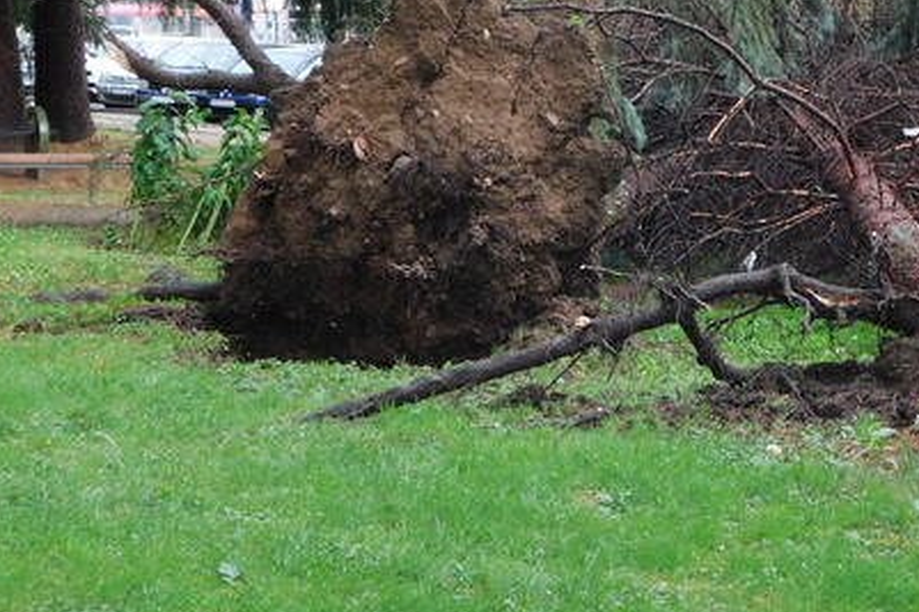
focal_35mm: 91
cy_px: 176
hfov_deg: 22.1
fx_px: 2322
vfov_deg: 15.0
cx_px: 729
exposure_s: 1/15
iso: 400
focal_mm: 9
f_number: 3.8
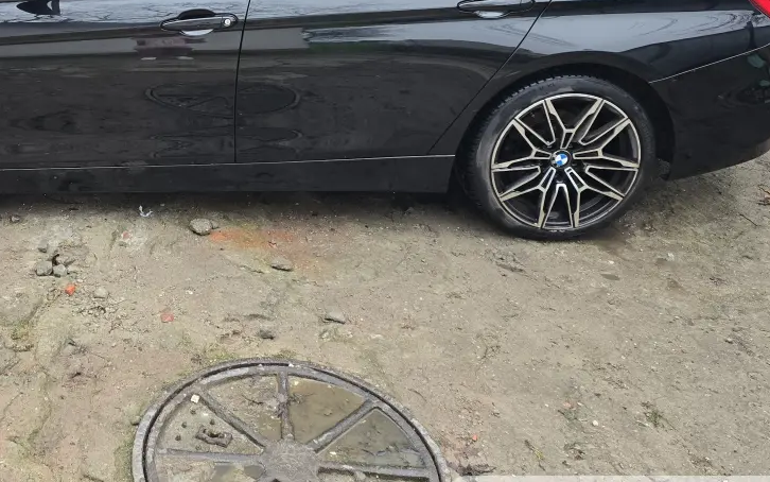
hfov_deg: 44.5
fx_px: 902
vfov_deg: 28.6
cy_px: 40
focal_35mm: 43
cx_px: 182
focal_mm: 6.3
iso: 125
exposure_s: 1/100
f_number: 1.7
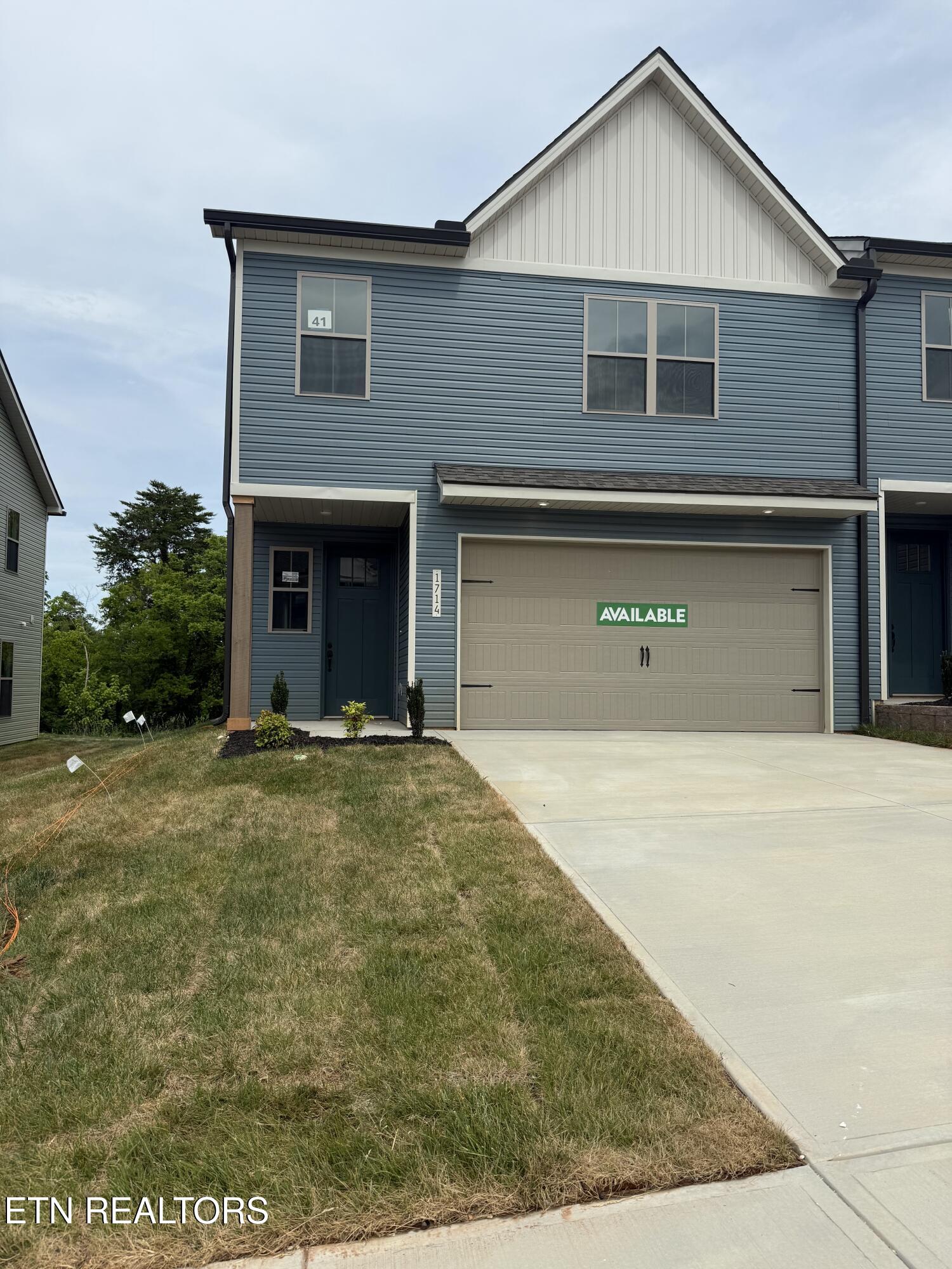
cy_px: 634
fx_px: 880
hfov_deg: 56.8
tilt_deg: +2.7
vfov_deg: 71.6
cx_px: 476
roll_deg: -1.0
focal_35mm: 24
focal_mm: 6.76
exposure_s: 1/4405
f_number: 1.78
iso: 80
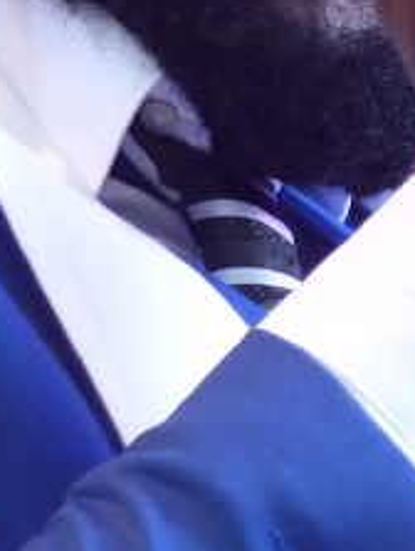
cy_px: 116
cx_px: 263
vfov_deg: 3.9
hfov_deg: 2.9
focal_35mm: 511
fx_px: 8145
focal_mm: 20.5
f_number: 2.8
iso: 320
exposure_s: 1/60
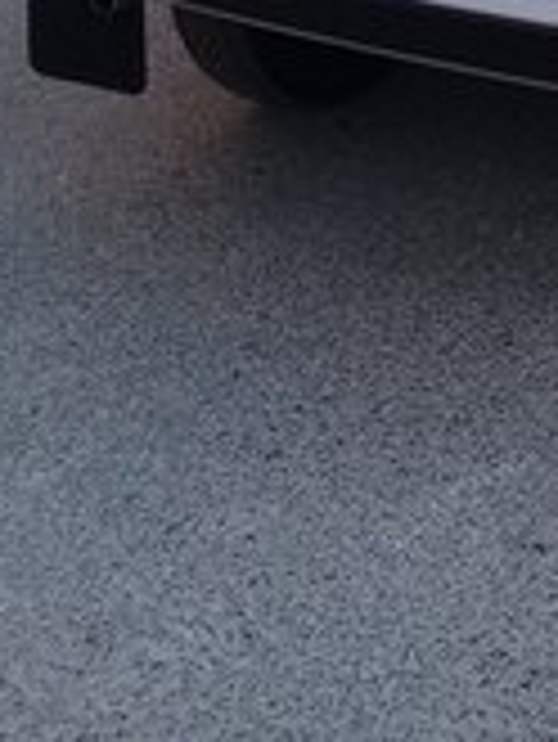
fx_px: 1996
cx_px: 738
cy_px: -364
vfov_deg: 18.7
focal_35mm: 93
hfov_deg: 15.1
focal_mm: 3.3
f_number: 2.2
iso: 50
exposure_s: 1/280
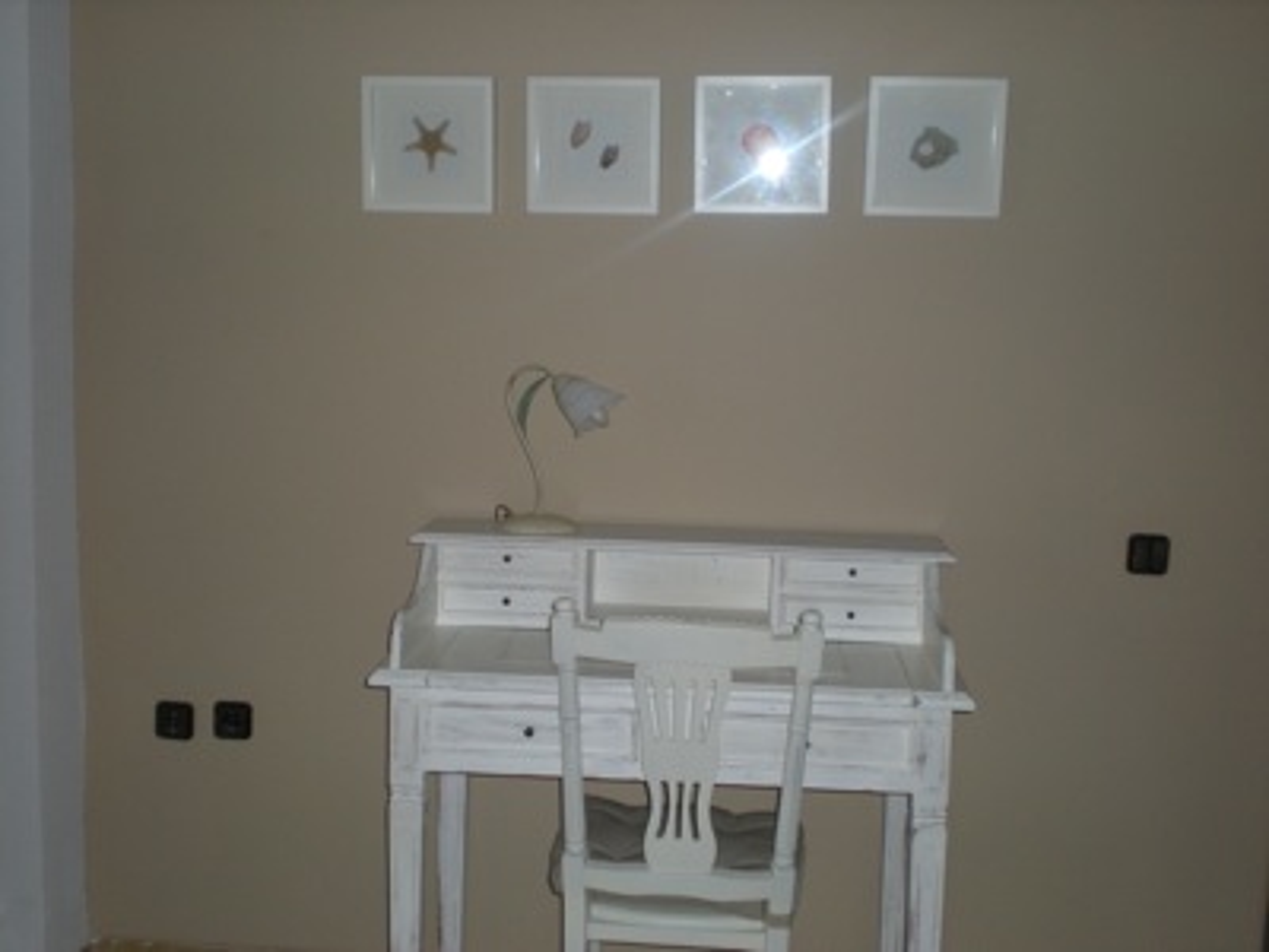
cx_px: 634
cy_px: 476
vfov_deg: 32.9
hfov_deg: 42.9
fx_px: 1613
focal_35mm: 44
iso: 132
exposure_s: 1/60
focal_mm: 7.4
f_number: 3.5
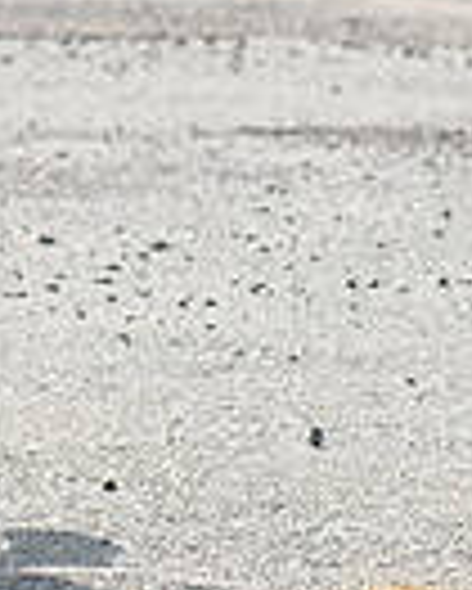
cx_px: -369
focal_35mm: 626
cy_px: -775
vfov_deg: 3.1
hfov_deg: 2.5
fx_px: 10918
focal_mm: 85
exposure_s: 1/1600
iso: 250
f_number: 4.5
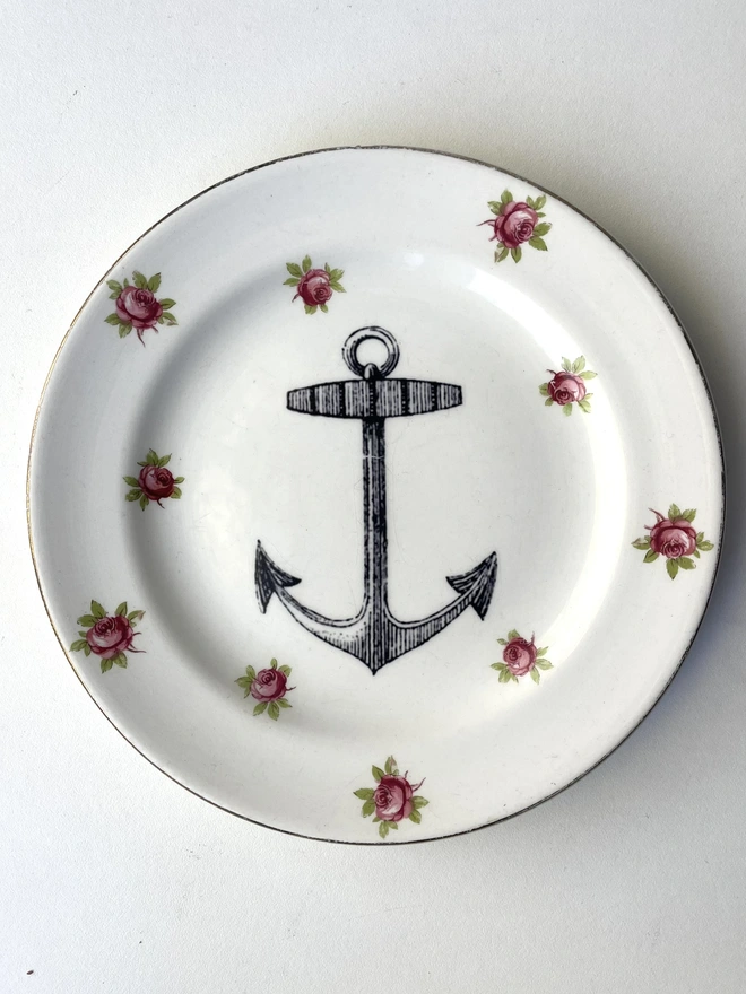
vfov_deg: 67.3
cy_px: 497
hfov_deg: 53.1
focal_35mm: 26
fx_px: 747
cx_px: 373
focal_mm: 4.2
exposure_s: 1/124
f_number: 1.6
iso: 32
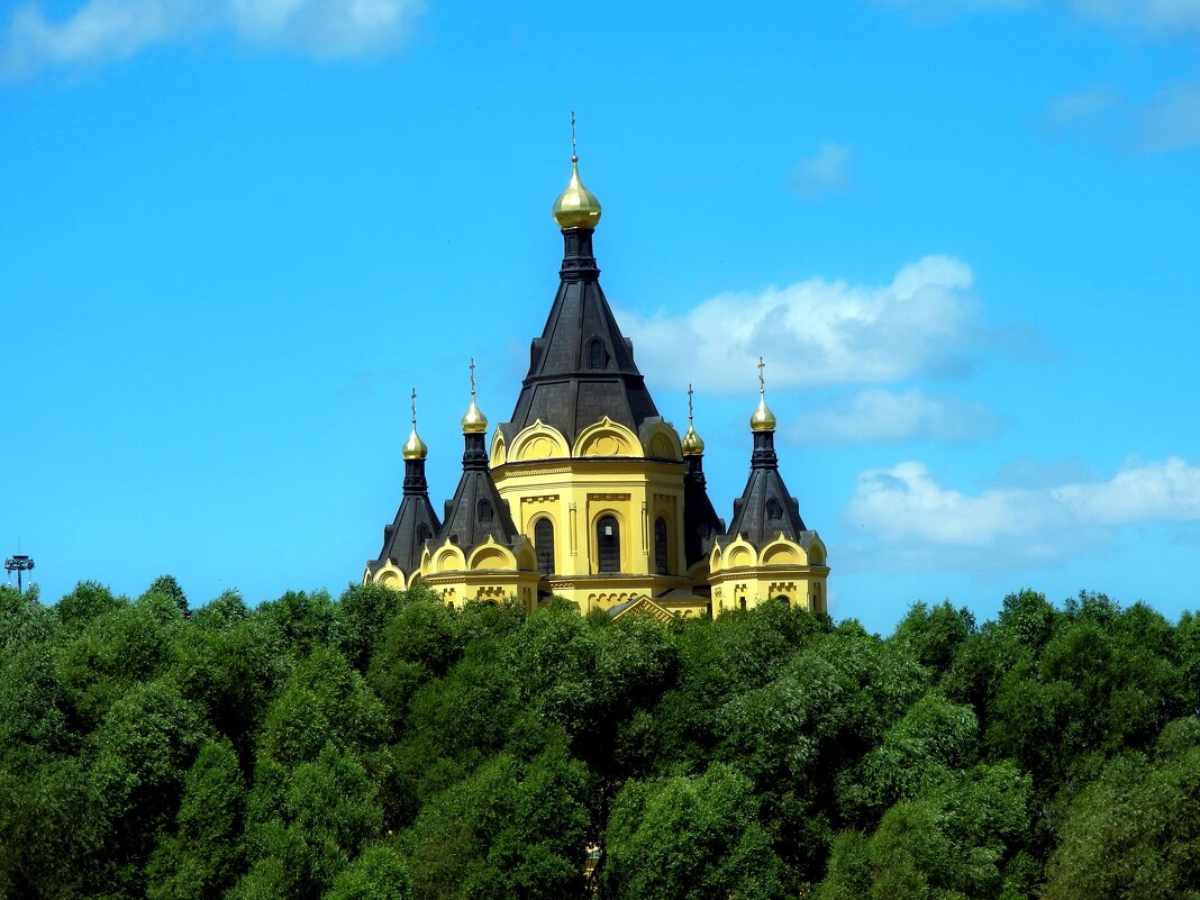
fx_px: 6240
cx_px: 600
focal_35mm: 180
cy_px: 450
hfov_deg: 11.0
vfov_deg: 8.2
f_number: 5.3
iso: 100
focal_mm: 32.2
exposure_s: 1/640
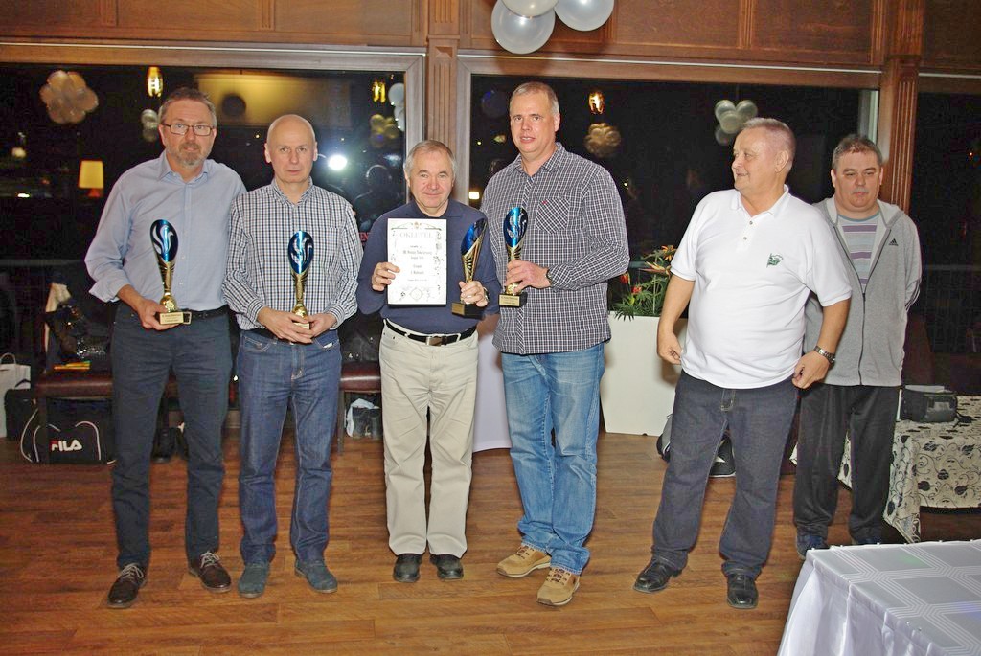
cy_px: 328
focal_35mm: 36
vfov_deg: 37.0
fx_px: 982
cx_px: 490
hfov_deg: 53.1
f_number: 4
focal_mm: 24.38
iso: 400
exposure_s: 1/45
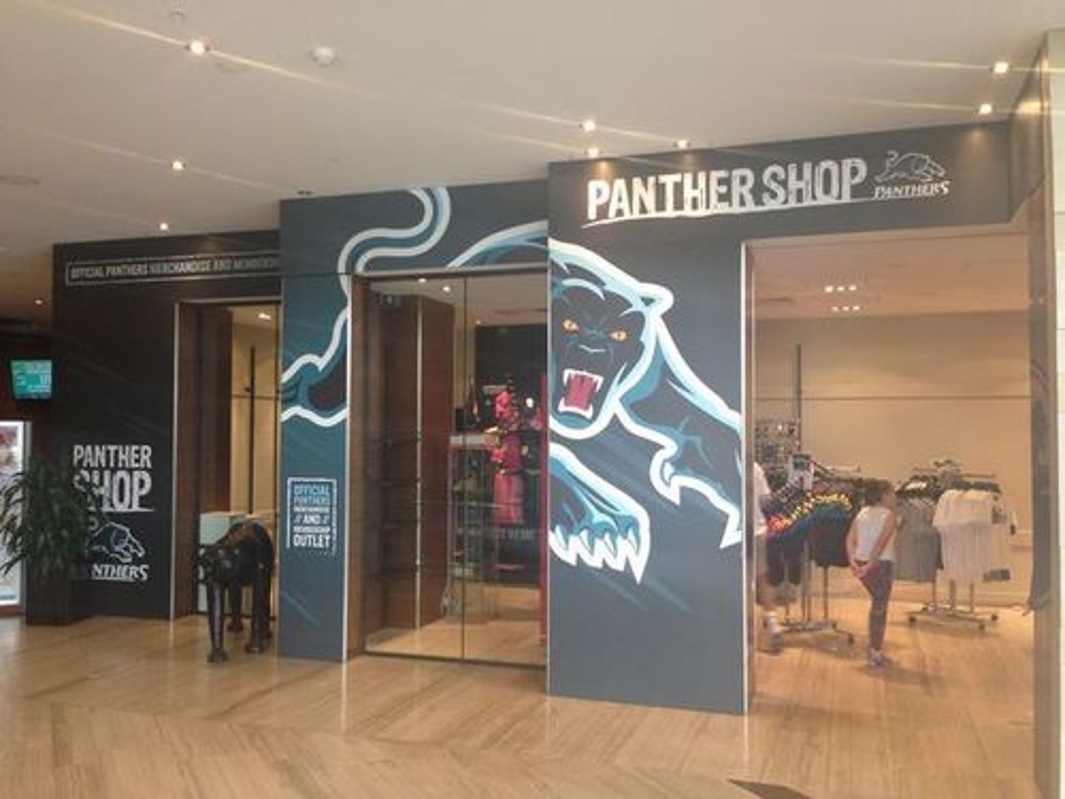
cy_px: 400
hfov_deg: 55.4
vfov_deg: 42.9
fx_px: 1015
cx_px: 532
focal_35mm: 33
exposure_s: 1/20
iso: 80
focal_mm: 4.12
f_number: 2.4
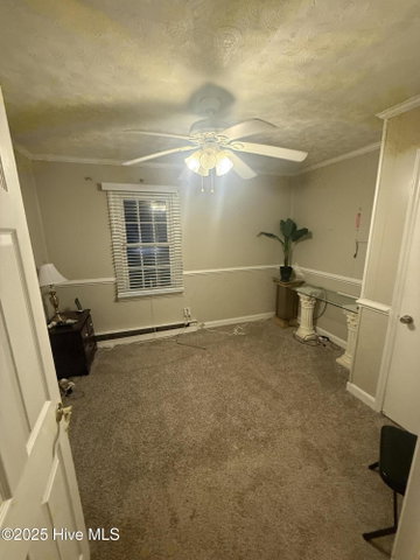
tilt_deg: -13.0
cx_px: 210
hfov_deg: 85.7
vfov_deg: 102.1
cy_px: 280
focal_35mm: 14
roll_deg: +1.0
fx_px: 226
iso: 400
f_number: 2.2
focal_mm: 2.22
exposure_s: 1/60
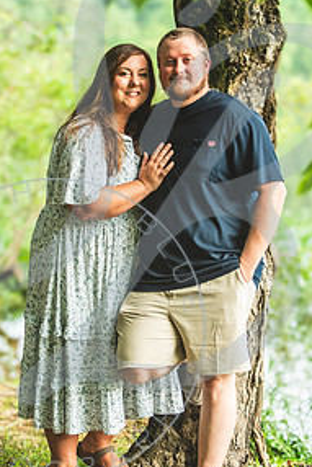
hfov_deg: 8.9
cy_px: 206
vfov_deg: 13.3
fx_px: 1999
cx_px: 127
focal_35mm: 154
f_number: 2.8
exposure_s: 1/125
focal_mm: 98
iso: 250
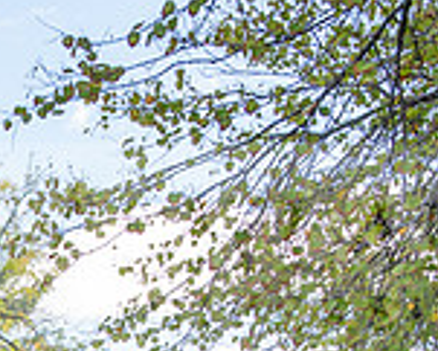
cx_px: -157
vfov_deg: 10.4
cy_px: 495
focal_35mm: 144
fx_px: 1868
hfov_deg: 12.9
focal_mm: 40
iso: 200
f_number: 5
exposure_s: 1/250
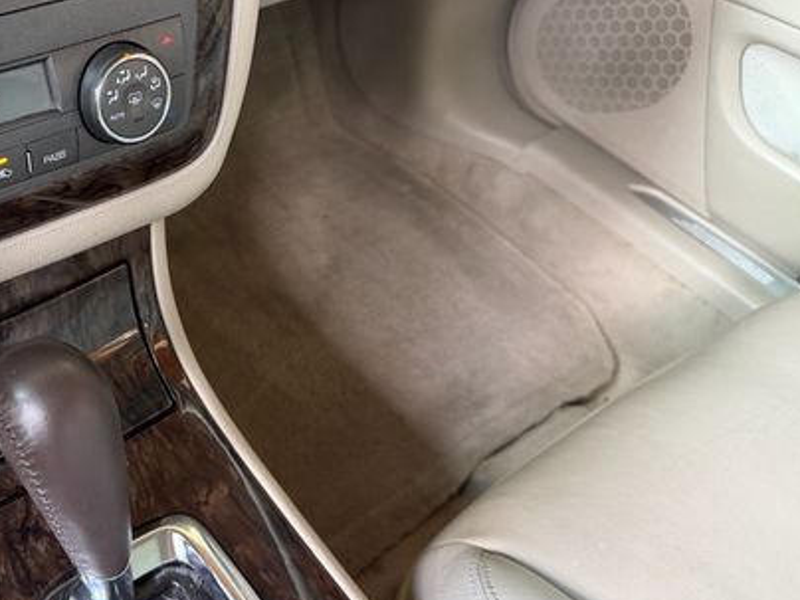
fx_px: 878
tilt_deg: -45.4
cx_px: 174
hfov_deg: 46.7
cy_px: 281
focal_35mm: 38
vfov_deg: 37.7
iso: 200
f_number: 1.78
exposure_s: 1/105
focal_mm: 6.76
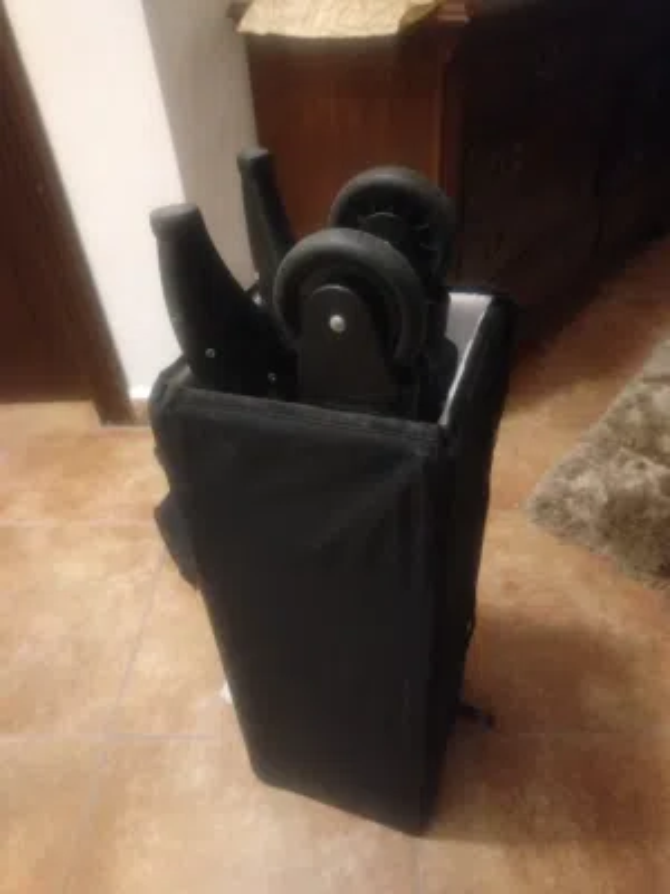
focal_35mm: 24
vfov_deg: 71.6
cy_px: 447
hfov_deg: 56.8
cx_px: 335
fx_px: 619
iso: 13184
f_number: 1.75
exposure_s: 1/20
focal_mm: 5.25
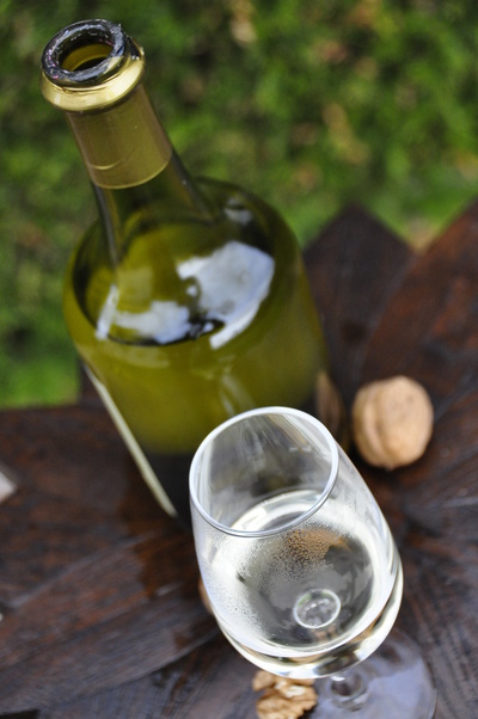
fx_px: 1796
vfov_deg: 22.6
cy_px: 360
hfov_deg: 15.2
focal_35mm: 90
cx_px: 239
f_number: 4.8
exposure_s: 1/320
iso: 1600
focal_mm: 60
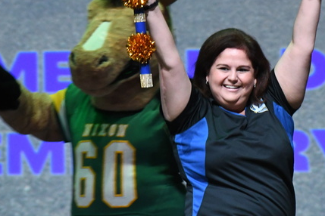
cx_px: 255
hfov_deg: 3.1
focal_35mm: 661
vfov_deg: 2.1
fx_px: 5967
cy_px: 81
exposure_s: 1/125
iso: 4000
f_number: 8
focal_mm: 185
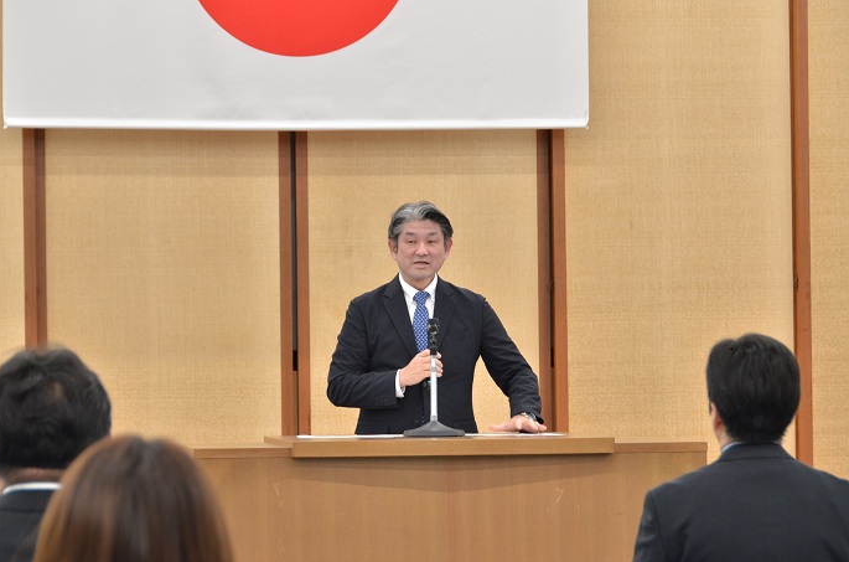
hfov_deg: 12.4
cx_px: 424
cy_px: 274
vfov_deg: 8.2
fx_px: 3894
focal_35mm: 166
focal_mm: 105
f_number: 8
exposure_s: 1/60
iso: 800
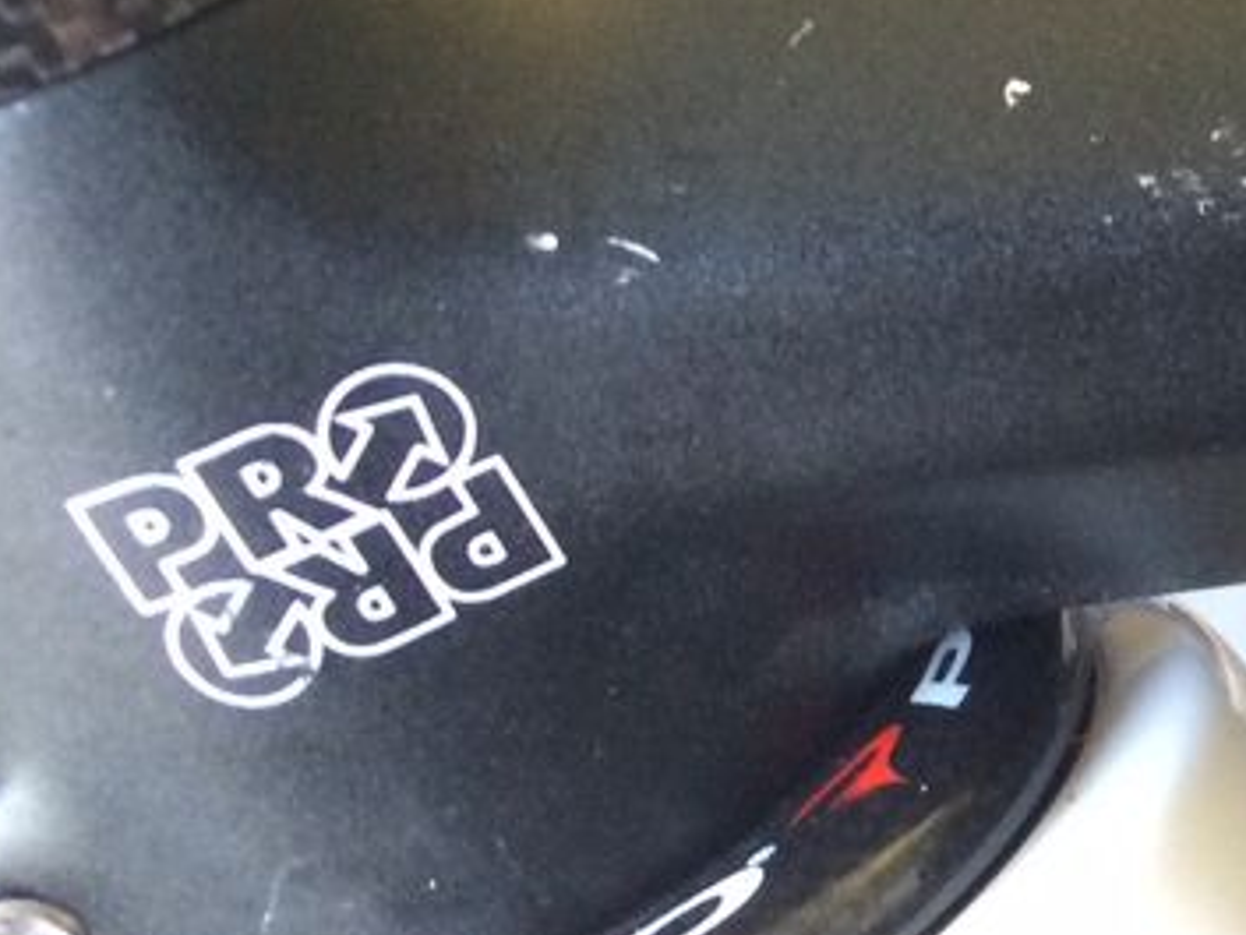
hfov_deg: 17.1
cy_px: 543
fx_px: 3673
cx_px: 1959
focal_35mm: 102
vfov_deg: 14.5
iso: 200
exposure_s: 1/30
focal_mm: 4.12
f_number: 2.2
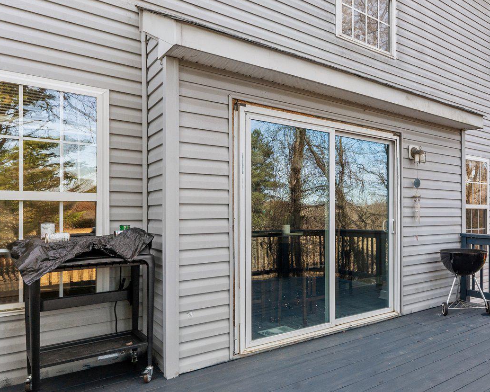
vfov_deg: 54.9
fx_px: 377
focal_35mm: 26
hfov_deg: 59.9
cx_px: 403
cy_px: 208
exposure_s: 1/60
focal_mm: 14
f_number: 13
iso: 320
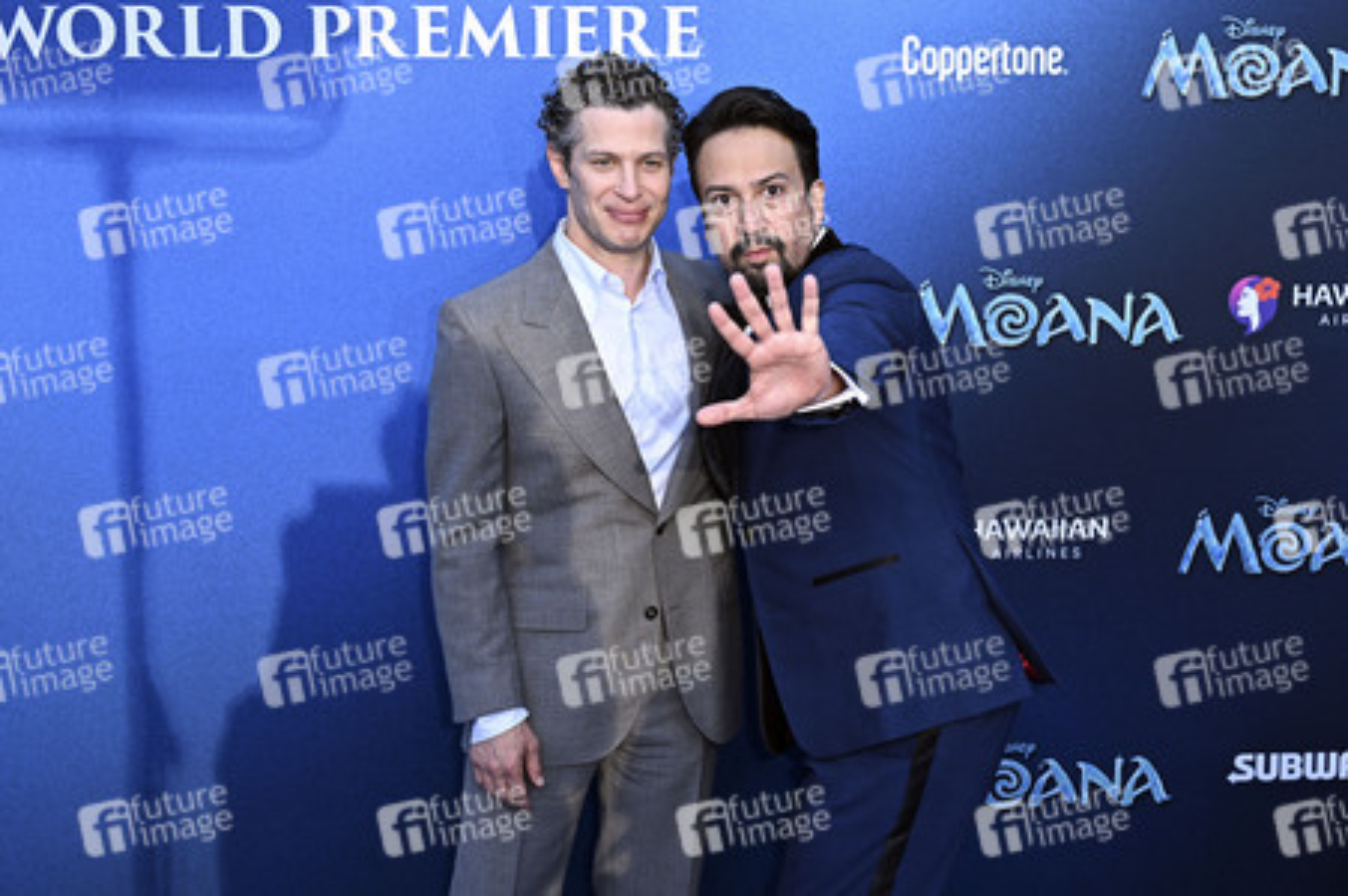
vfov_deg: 29.2
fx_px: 1721
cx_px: 674
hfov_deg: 42.8
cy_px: 448
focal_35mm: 46
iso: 500
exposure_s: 1/250
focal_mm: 46
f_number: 6.3
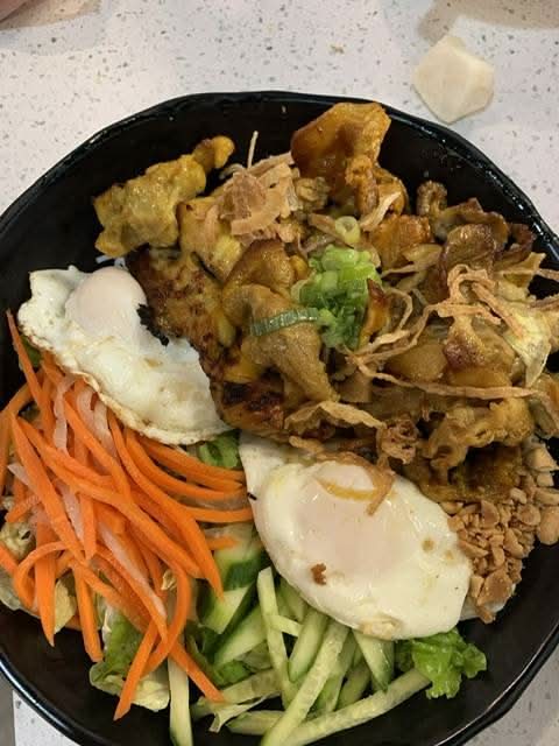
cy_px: 373
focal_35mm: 26
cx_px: 280
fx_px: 560
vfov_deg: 67.3
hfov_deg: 53.1
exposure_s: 1/40
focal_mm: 4.25
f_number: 1.8
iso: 250
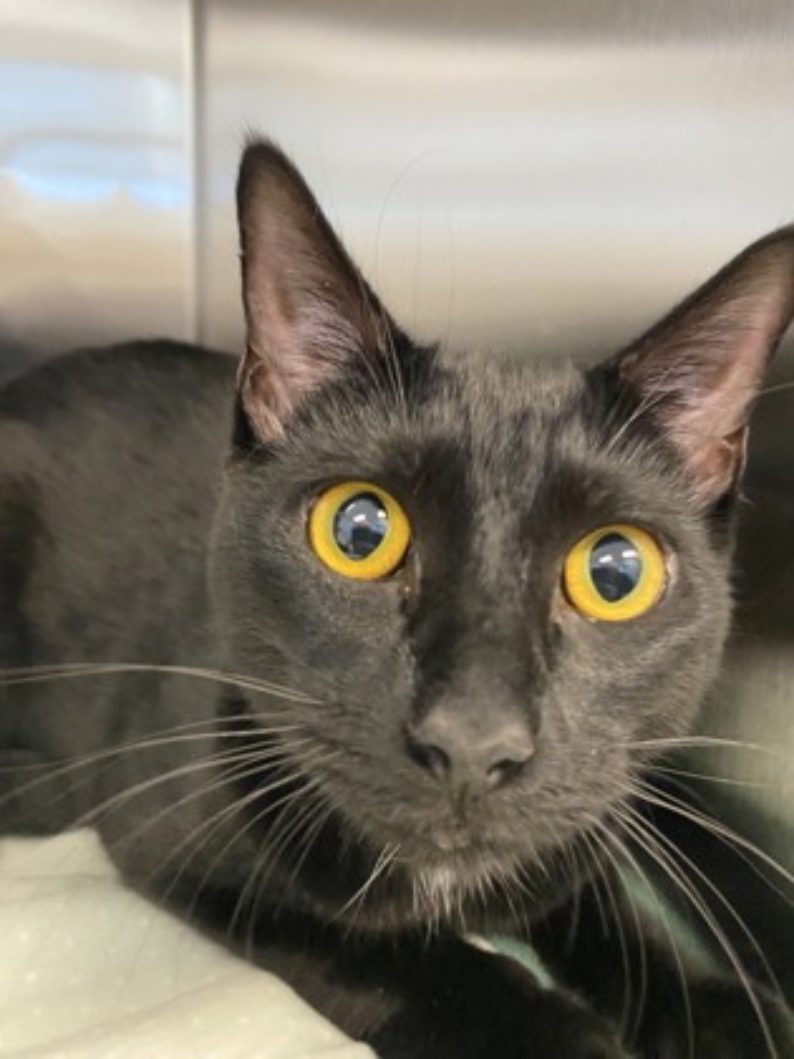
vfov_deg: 69.4
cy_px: 530
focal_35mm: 25
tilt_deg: -11.2
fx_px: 765
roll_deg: -1.2
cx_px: 397
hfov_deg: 54.9
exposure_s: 1/60
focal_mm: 4.25
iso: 500
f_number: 1.8
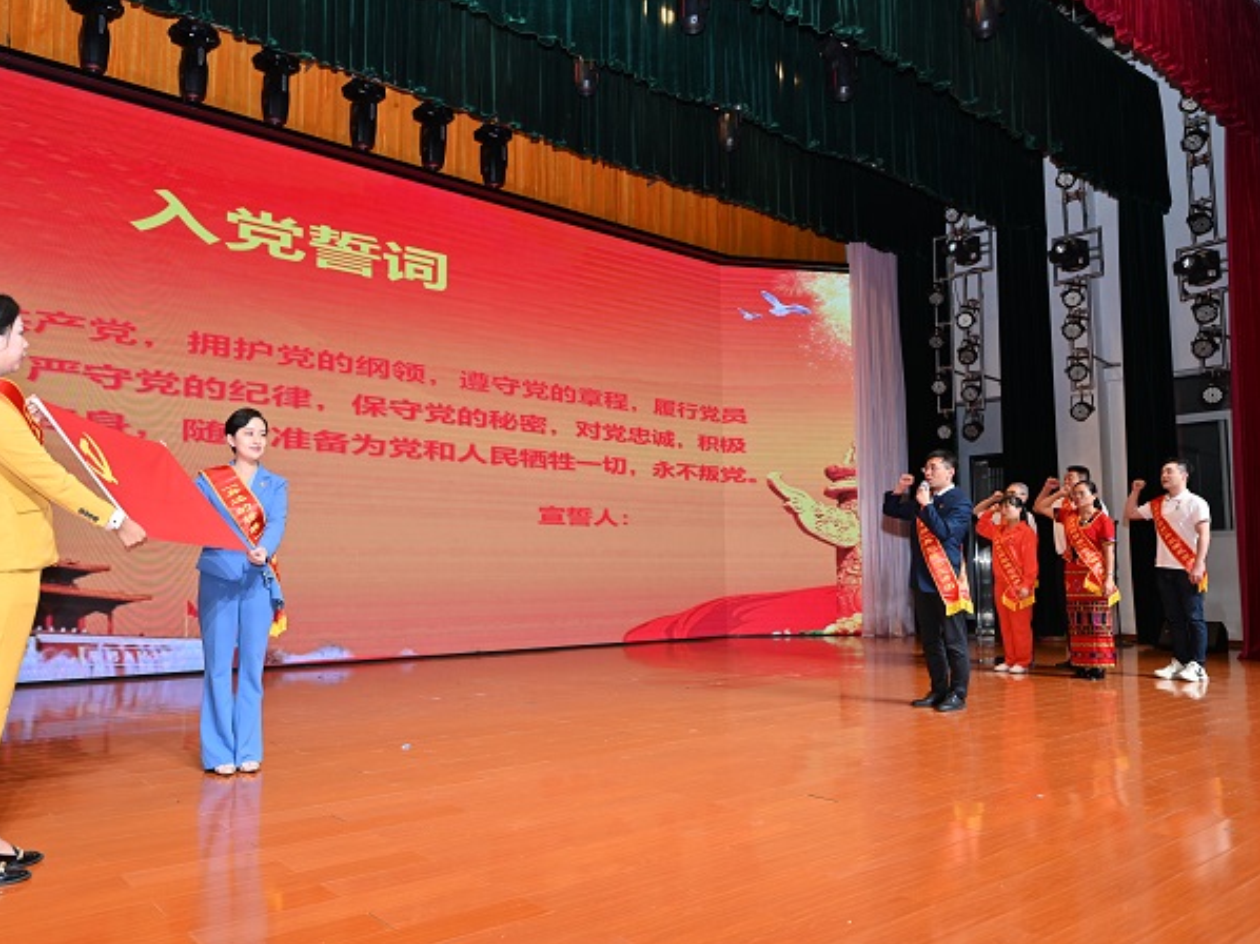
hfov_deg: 65.2
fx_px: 982
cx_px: 567
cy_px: 485
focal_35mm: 27
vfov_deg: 51.3
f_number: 2.8
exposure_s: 1/125
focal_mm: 24
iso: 320
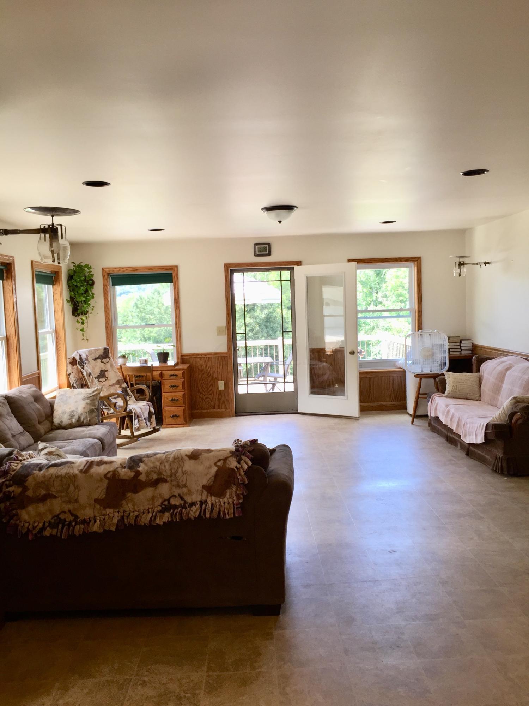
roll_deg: +2.2
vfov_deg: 61.7
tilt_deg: -4.1
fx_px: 591
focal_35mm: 29
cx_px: 264
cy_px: 353
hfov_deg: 48.2
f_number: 2.2
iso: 32
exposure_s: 1/60
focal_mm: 4.15
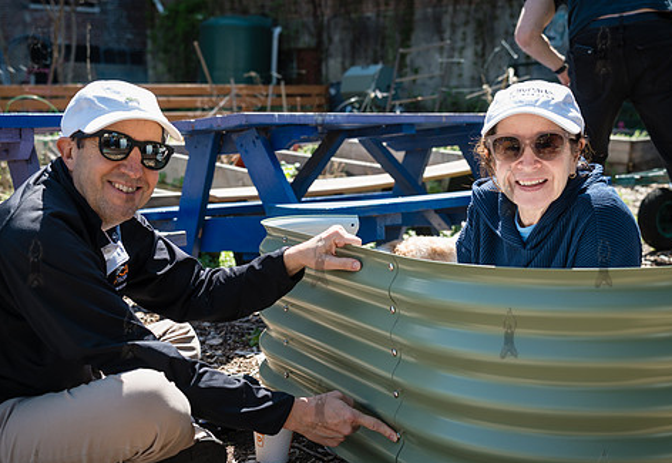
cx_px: 333
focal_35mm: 44
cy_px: 261
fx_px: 830
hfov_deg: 44.1
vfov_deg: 31.1
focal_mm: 35
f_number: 3.5
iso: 100
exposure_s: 1/320
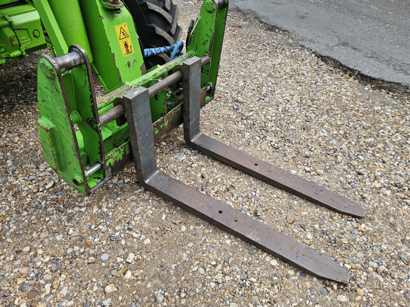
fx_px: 296
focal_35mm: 25
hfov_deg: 69.3
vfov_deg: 54.8
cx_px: 222
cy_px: 142
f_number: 1.8
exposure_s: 1/421
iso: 25
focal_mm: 5.4
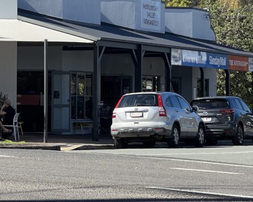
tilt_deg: +3.0
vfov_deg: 8.9
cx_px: -38
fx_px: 1303
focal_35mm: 174
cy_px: 55
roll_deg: -0.4
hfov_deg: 10.9
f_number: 2.8
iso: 32
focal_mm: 9
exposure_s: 1/490
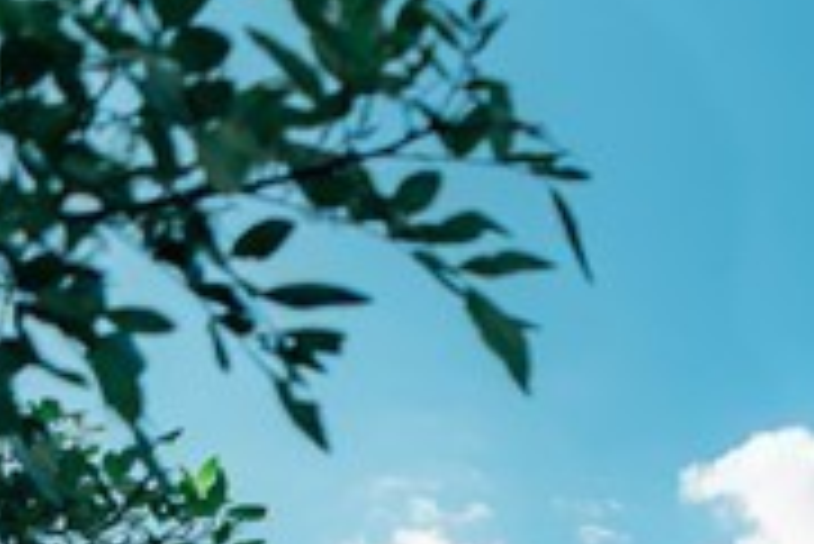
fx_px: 2172
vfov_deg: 10.9
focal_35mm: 96
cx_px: 1943
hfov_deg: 14.3
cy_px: 1484
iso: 50
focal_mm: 16
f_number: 2.8
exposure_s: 1/250
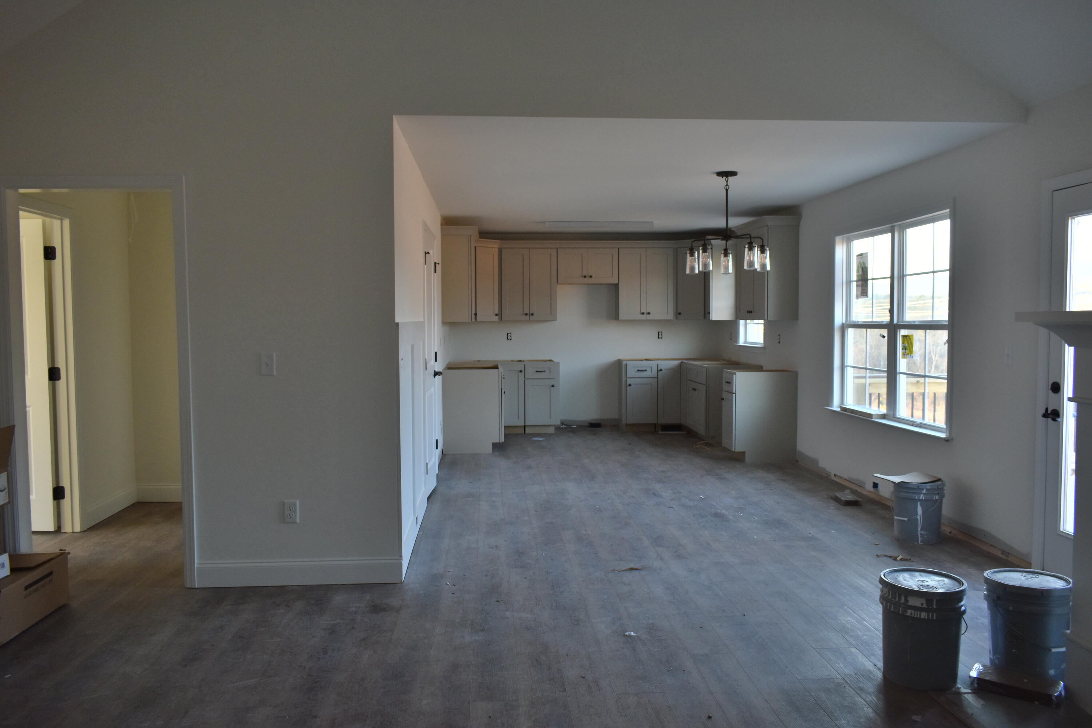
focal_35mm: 27
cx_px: 546
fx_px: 819
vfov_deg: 47.9
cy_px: 364
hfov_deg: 67.4
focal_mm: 18
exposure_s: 1/90
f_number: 4.8
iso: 400
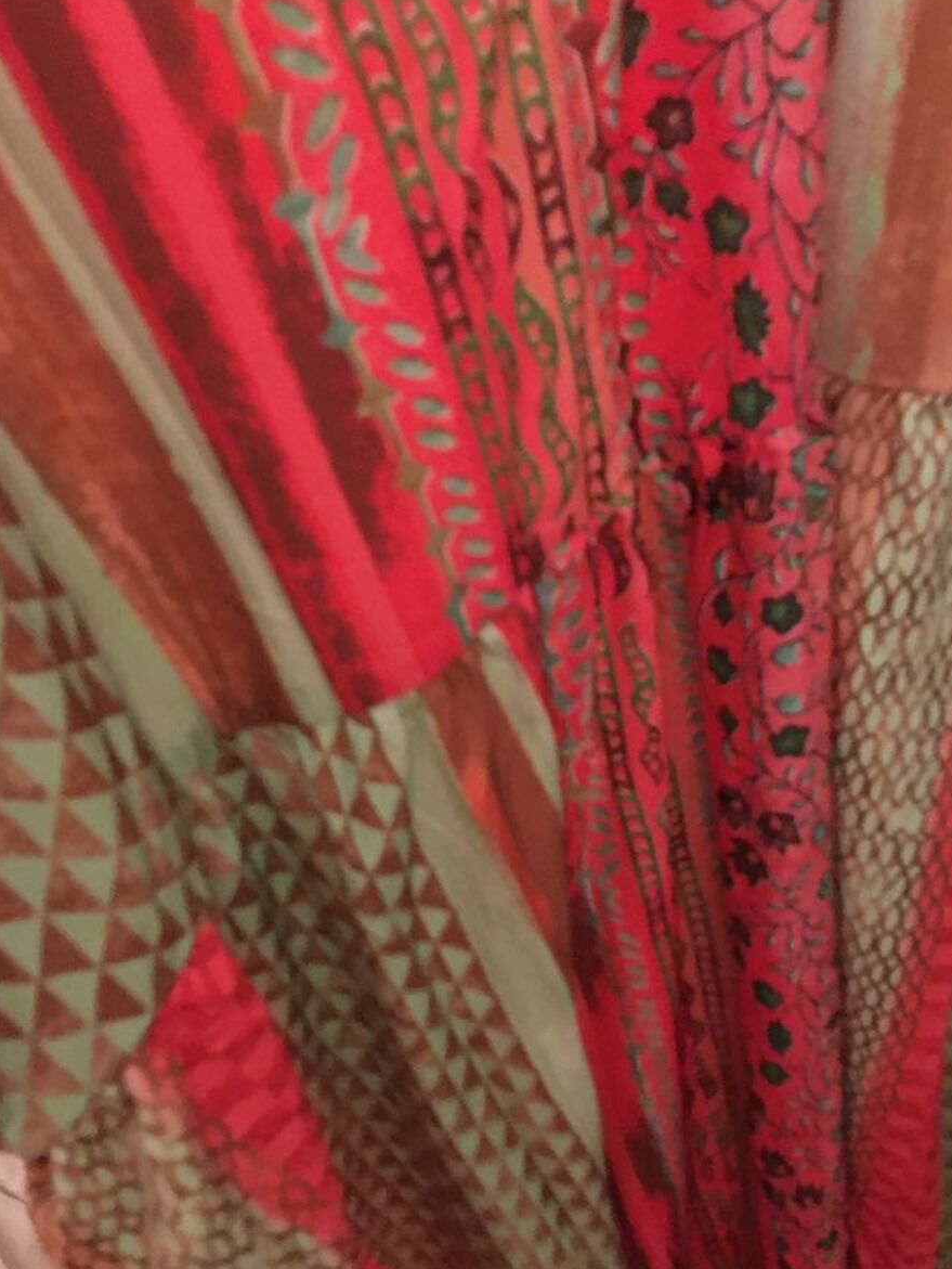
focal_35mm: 33
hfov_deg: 42.9
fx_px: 1209
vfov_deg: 55.3
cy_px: 657
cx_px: 522
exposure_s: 1/4
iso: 160
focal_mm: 4.15
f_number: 2.2
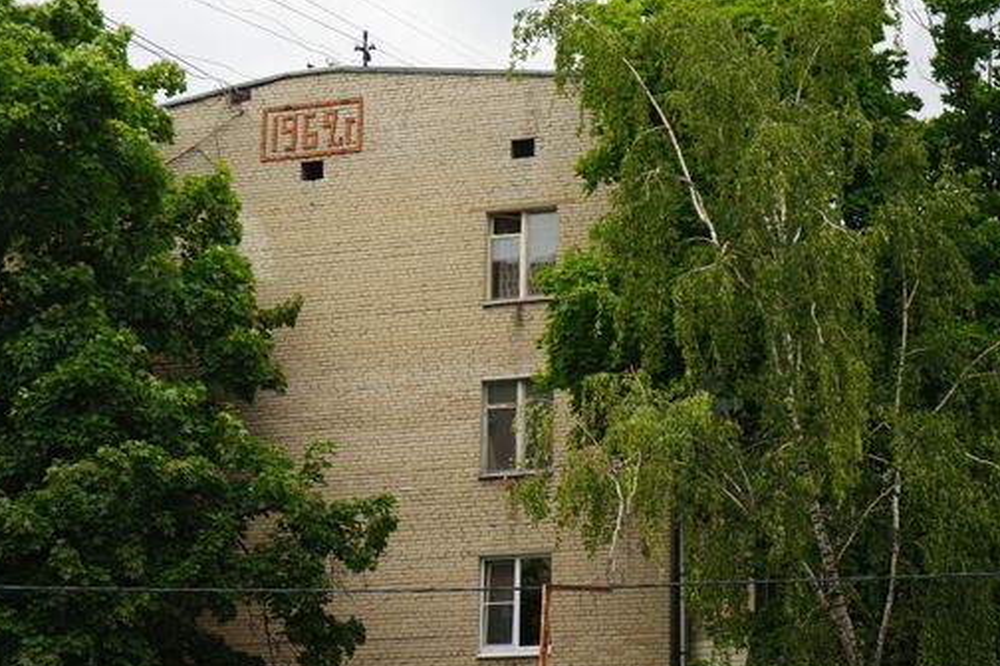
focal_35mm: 97
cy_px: 264
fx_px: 2694
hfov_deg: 21.0
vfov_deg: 14.1
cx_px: 380
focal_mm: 70
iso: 160
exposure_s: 1/80
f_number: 5.6
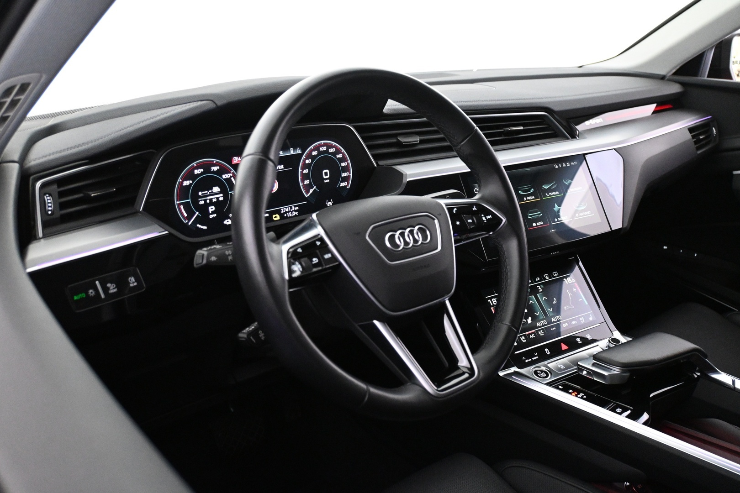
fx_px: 663
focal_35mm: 32
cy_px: 246
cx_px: 370
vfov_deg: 40.8
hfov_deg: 58.3
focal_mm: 21.5
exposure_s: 1/40
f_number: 4
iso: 4000
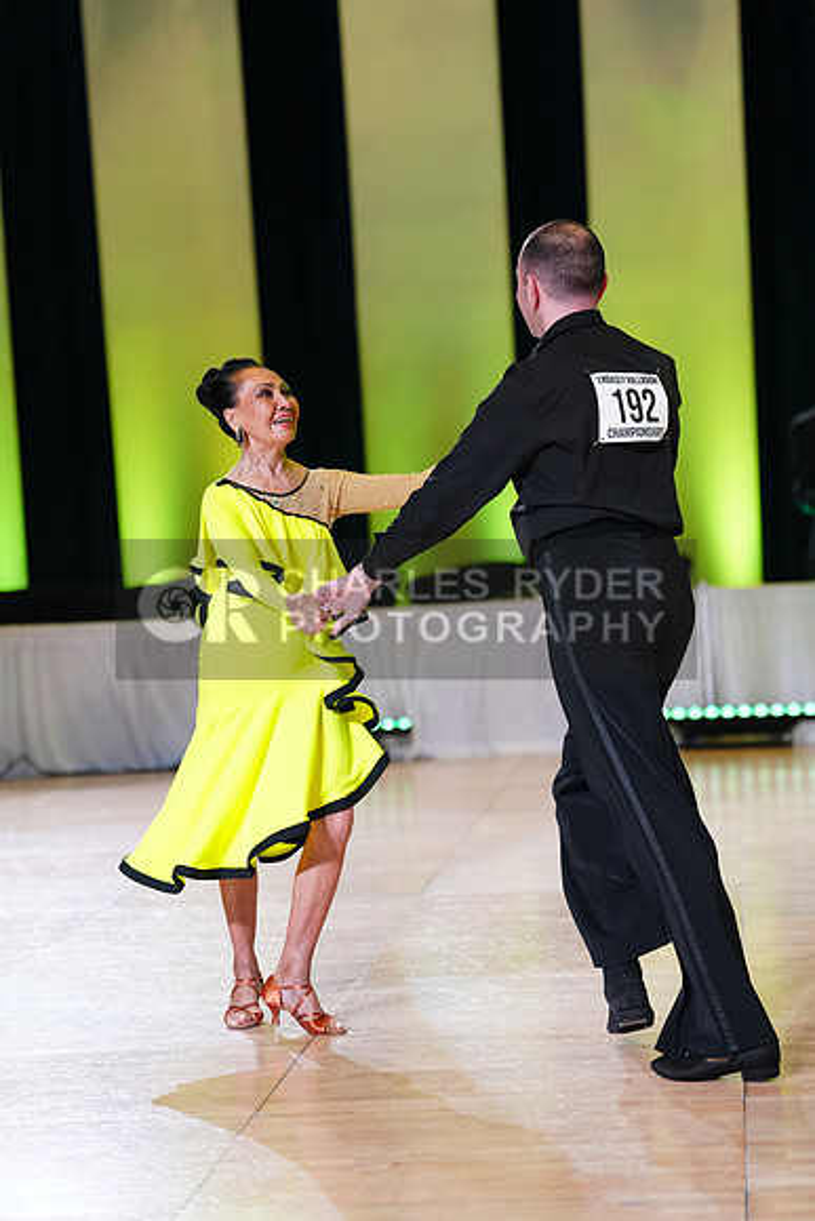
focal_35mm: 108
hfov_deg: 12.7
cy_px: 610
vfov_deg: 18.9
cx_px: 408
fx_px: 3665
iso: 2000
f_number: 2.8
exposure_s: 1/400
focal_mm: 108
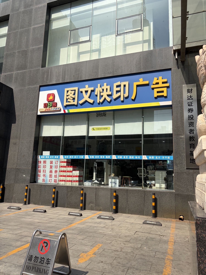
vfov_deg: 67.3
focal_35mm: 26
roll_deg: -2.4
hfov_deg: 53.1
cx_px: 103
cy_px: 138
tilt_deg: +10.1
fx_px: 206
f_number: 1.6
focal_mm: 5.96
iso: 64
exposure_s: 1/4950
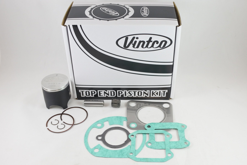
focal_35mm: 36
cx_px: 124
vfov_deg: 36.9
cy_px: 82
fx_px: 247
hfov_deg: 53.1
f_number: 4
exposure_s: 1/125
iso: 450
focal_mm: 13.7
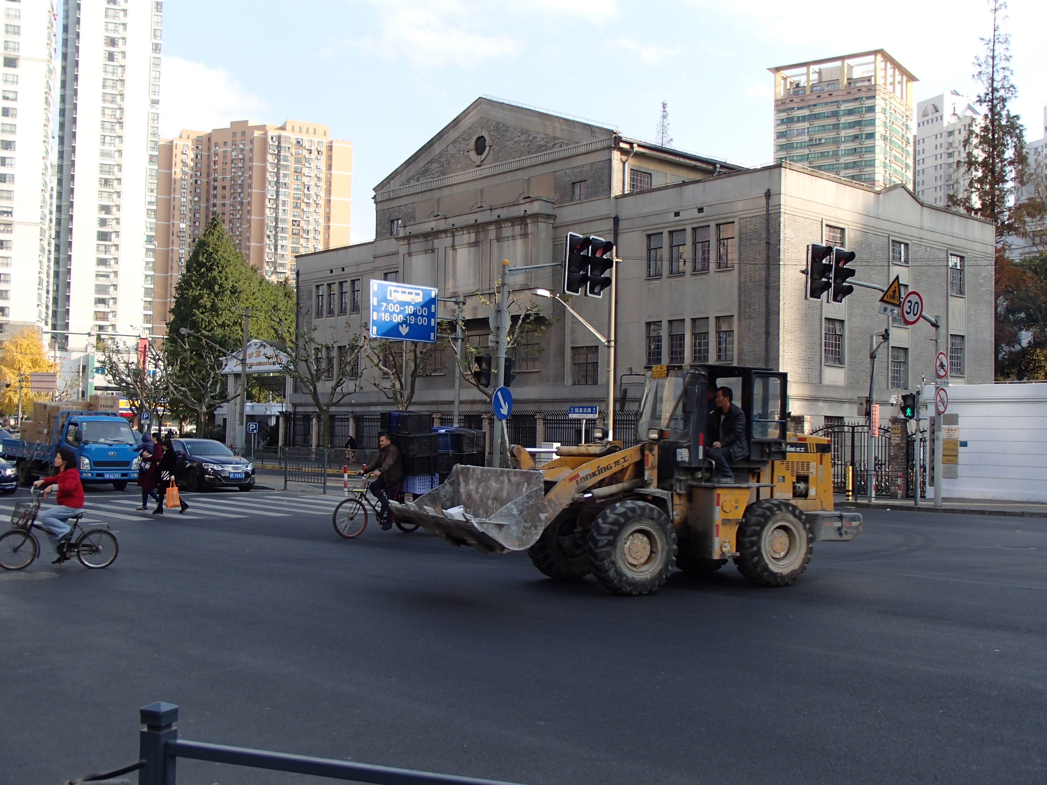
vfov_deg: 37.7
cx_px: 524
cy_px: 392
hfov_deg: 49.0
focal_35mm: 38
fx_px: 1149
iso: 100
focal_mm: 6.83
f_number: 4.6
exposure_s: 1/250
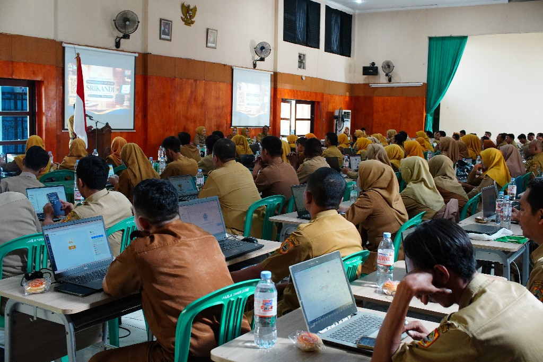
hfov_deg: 51.3
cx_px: 272
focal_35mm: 38
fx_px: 565
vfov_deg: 35.5
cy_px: 181
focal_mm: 25
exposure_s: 1/40
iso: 1600
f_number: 5
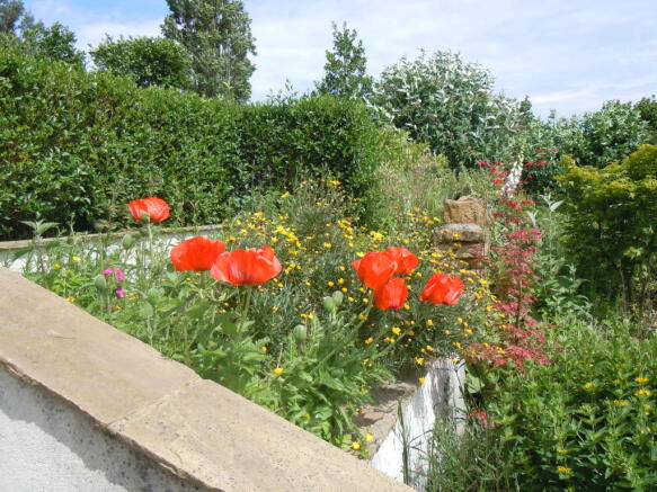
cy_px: 246
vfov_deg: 46.8
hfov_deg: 60.0
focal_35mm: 30
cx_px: 328
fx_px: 569
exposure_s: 1/640
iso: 100
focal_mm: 5.4
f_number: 3.5
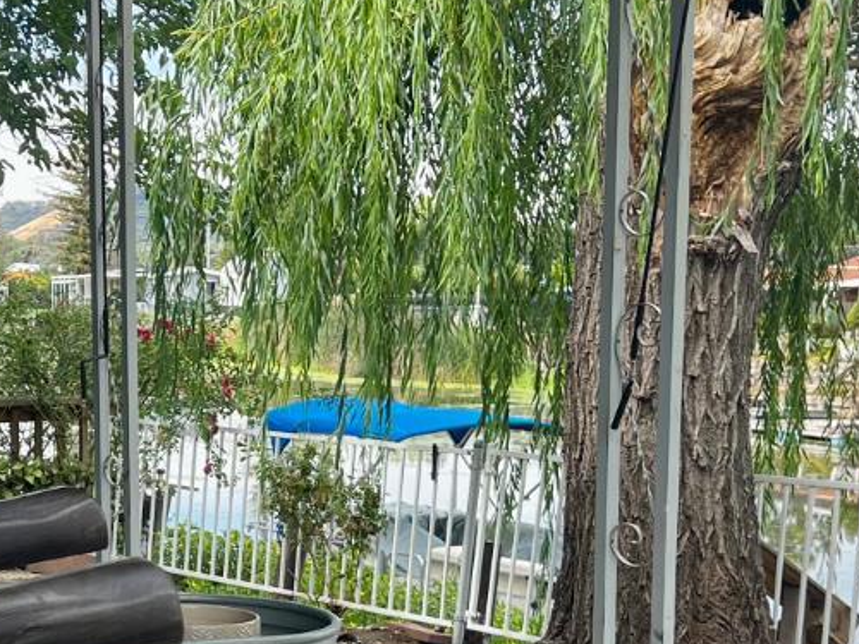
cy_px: 585
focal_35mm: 78
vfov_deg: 18.6
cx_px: 273
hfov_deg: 24.9
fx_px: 1936
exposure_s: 1/894
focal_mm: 5.7
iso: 50
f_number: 1.5
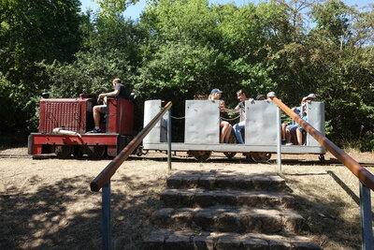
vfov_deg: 53.2
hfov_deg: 73.7
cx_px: 187
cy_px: 125
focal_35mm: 24
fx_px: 249
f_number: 4
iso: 125
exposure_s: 1/400
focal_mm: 8.8
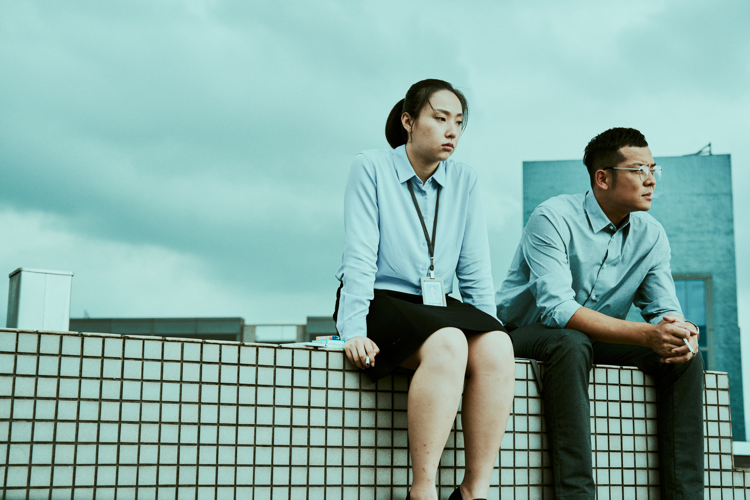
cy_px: 250
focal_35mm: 53
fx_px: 1104
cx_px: 375
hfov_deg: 37.5
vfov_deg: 25.5
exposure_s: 1/400
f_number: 5
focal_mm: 53
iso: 200
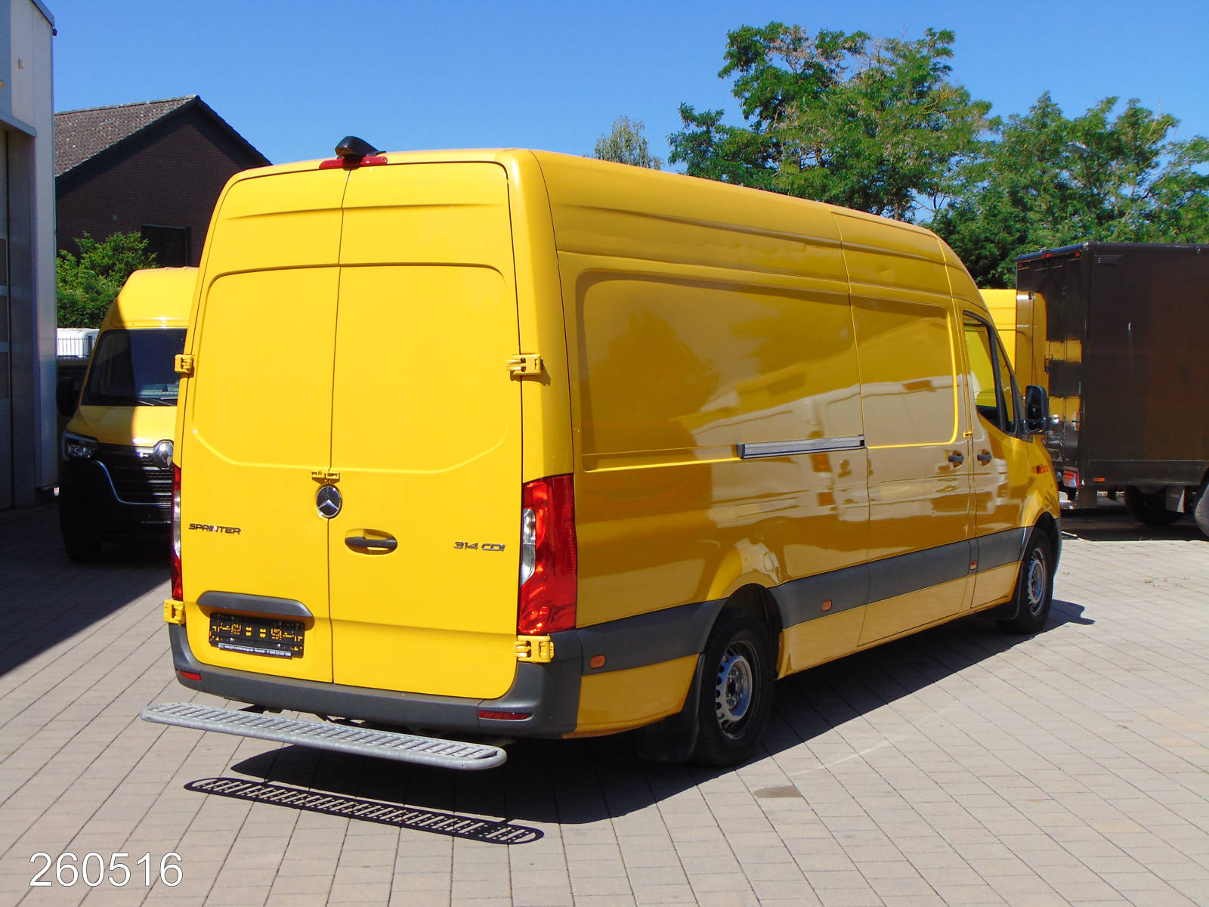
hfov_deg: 38.2
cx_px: 604
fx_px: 1746
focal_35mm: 50
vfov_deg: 29.1
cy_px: 454
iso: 80
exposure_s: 1/200
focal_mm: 9
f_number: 9
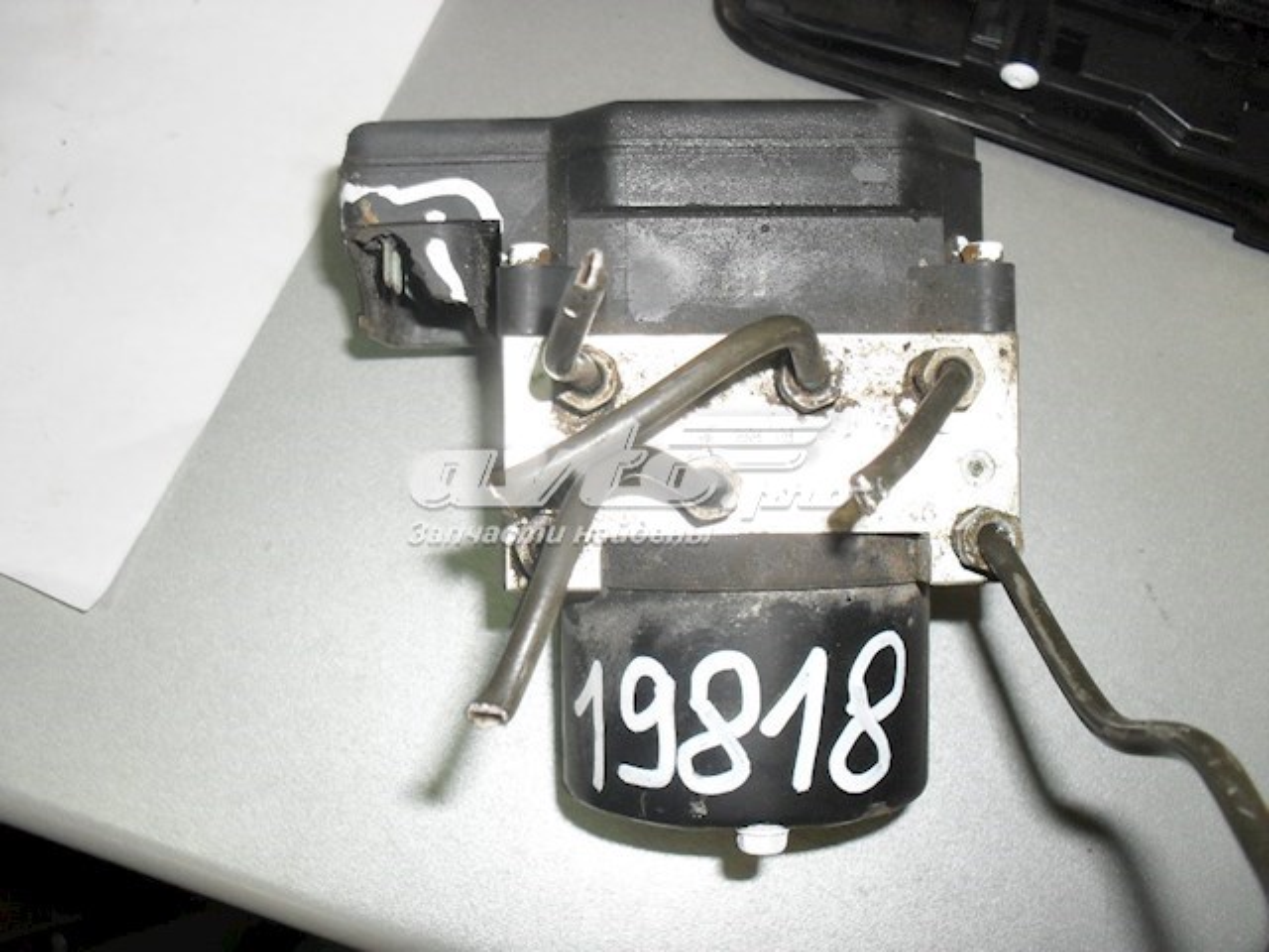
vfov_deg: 40.7
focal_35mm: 35
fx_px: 1283
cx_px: 634
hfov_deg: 52.6
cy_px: 476
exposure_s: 1/45
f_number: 3.2
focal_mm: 6.3
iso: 200
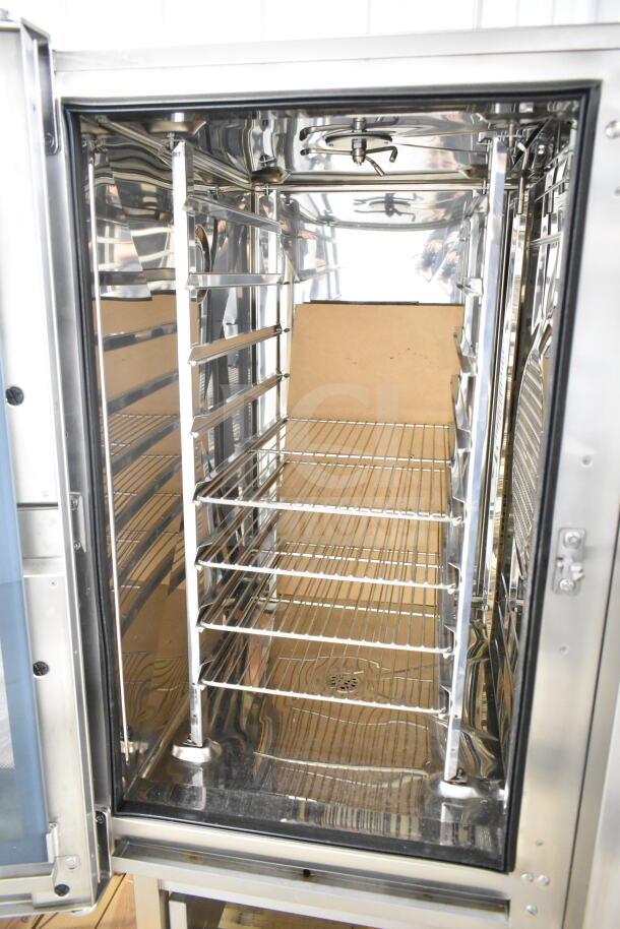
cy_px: 464
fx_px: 697
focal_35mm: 27
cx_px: 310
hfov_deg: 48.0
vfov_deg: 67.4
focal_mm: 18
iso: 5000
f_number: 3.5
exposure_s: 1/30
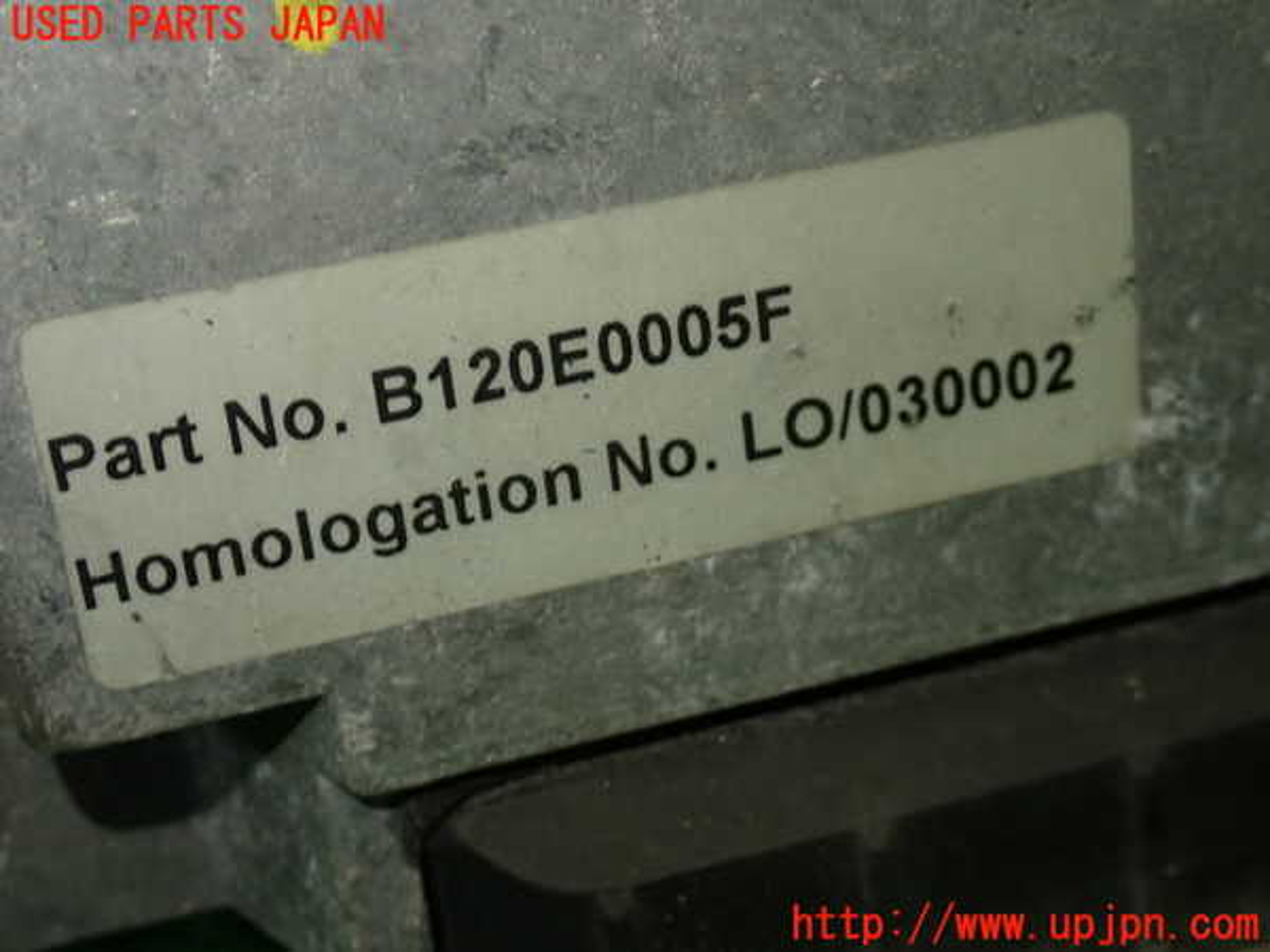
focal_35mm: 62
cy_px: 476
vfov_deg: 23.7
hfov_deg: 31.2
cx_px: 635
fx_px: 2275
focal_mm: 11.09
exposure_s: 1/60
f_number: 3.6
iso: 320
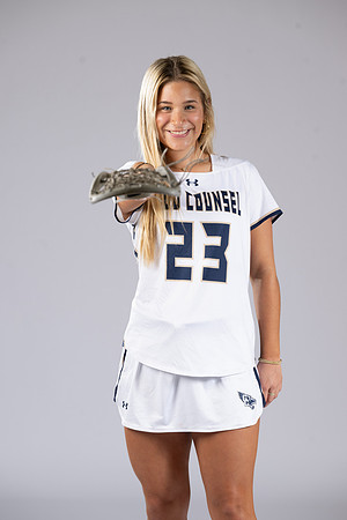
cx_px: 174
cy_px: 260
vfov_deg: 13.2
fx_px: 2241
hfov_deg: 8.9
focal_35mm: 155
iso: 250
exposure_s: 1/200
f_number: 6.3
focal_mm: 155
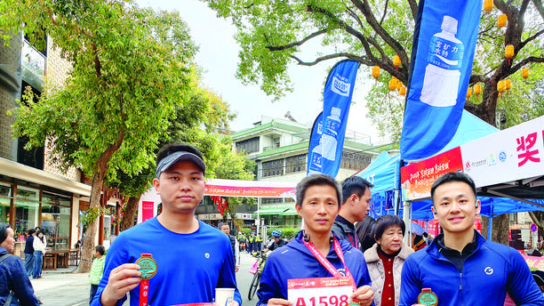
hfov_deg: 65.8
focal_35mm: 29
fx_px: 418
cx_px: 310
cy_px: 217
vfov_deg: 39.4
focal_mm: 5.6
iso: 72
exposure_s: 1/373
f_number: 1.57
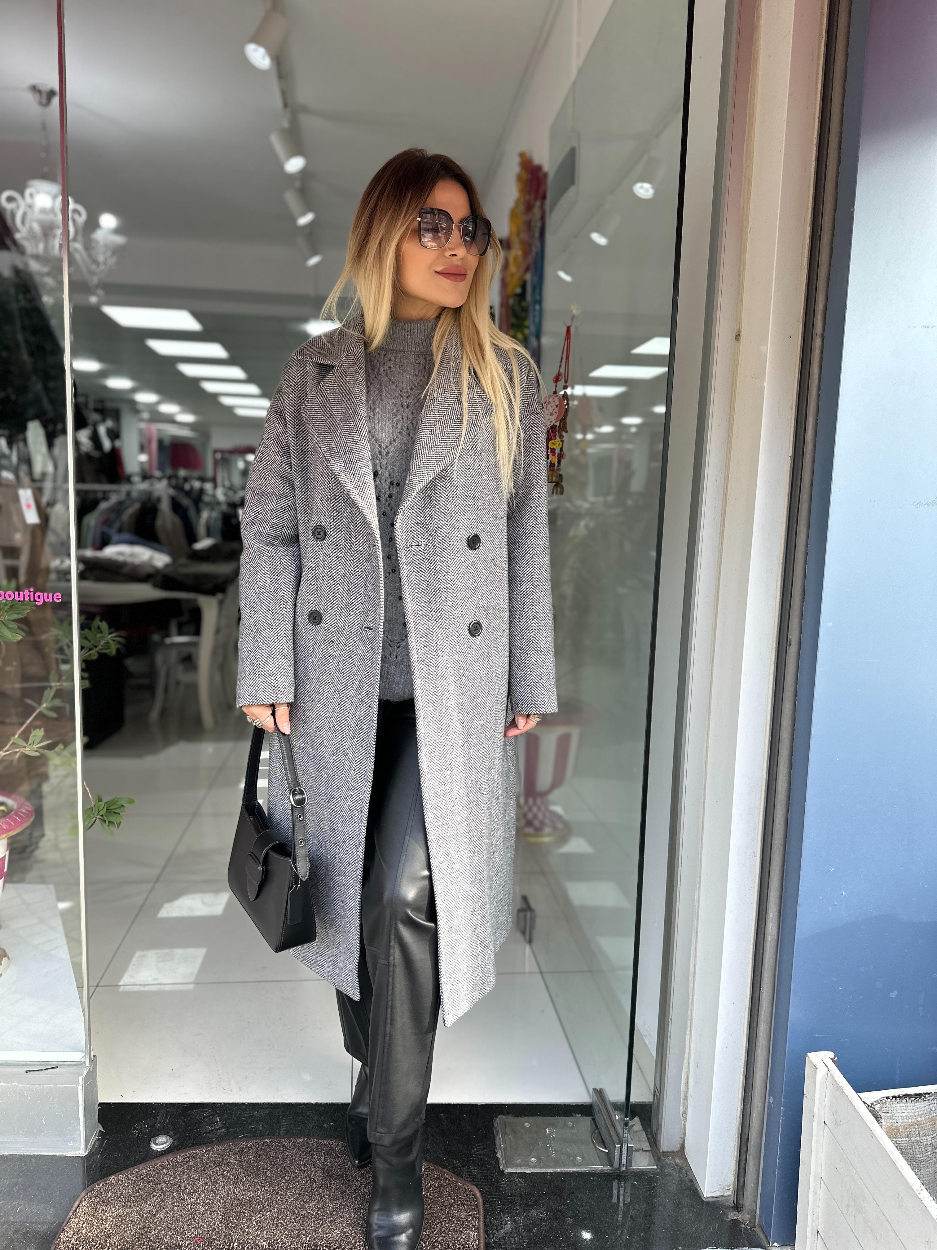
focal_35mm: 24
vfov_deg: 71.6
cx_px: 468
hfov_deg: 56.8
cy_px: 625
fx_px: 866
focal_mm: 6.86
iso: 80
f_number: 1.78
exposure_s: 1/310
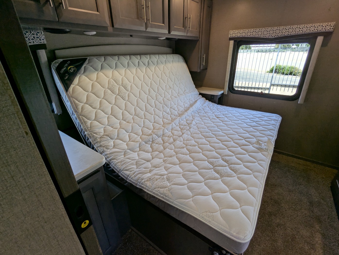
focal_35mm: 16
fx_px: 157
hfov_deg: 94.4
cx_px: 170
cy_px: 128
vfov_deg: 78.2
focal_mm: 2.35
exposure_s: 1/70.3
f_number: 2.2
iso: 33
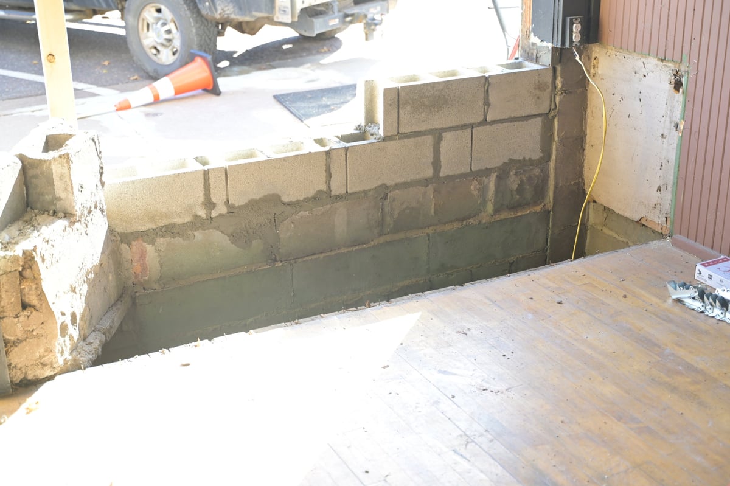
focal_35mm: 49
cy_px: 243
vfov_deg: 27.5
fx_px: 993
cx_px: 365
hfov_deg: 40.4
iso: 800
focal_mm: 49
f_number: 2.8
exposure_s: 1/500
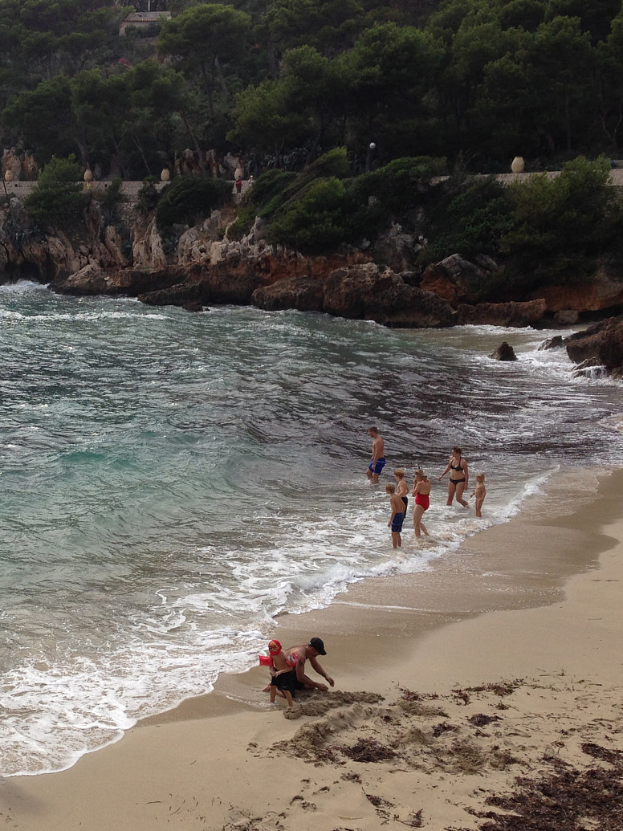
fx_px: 1224
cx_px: 62
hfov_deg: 27.5
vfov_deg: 37.5
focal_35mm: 51
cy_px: 394
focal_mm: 4.12
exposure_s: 1/1748
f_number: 2.4
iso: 50
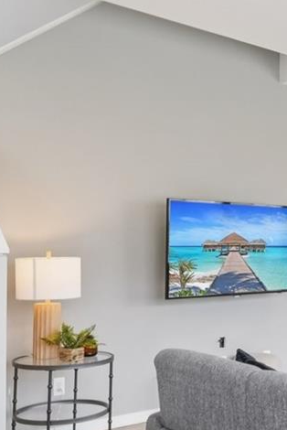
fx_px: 609
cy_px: 252
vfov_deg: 38.7
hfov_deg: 24.5
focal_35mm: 51
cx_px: 324
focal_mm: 10
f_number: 8
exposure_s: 1/25
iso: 800
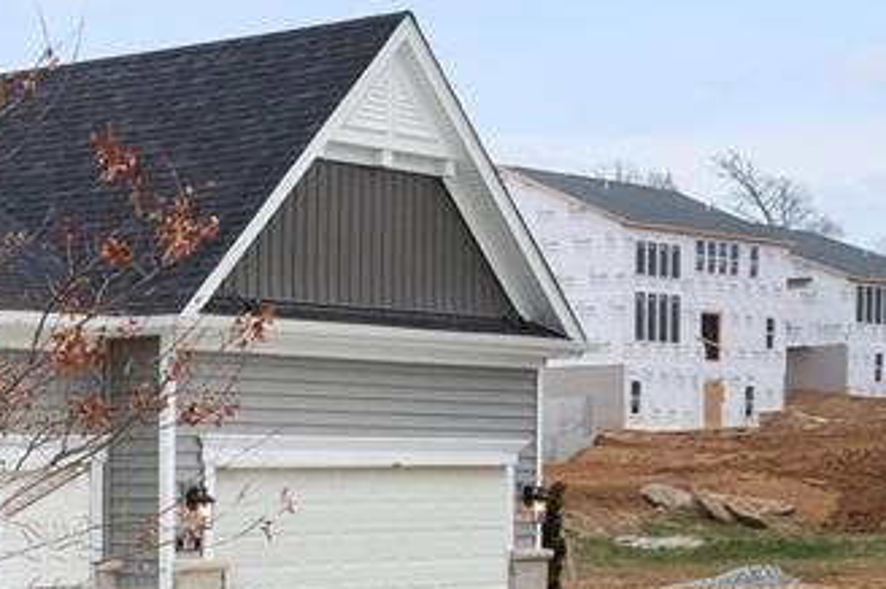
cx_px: -429
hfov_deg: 18.2
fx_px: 2459
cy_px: 332
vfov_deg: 13.7
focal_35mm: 100
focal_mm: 16
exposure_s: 1/160
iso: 400
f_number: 8
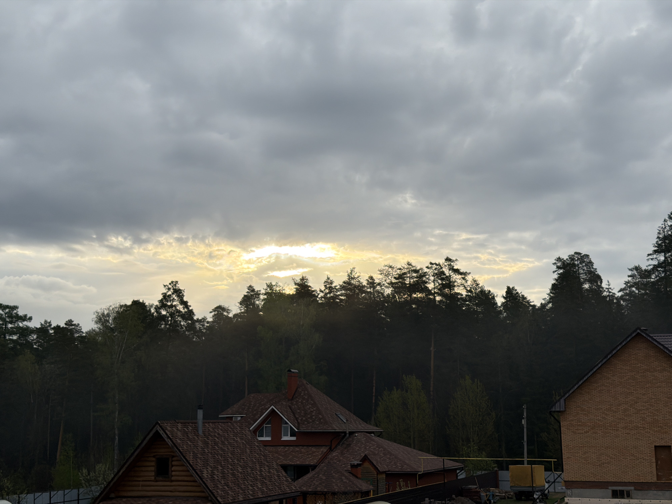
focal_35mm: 48
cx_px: 336
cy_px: 252
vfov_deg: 30.3
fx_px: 932
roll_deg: +0.7
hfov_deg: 39.7
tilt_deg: +10.1
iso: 64
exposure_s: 1/2577
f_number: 1.78
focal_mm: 6.76
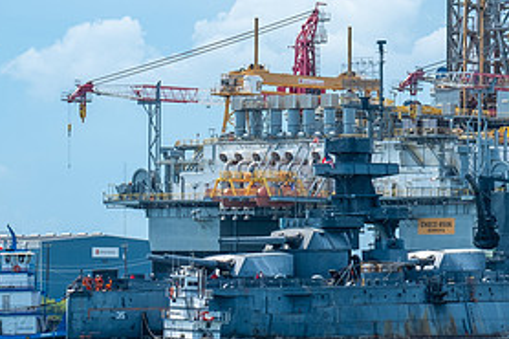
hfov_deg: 8.0
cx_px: 489
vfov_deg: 5.3
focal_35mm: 257
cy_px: 193
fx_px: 3631
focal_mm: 81.9
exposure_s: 1/680
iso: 200
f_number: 5
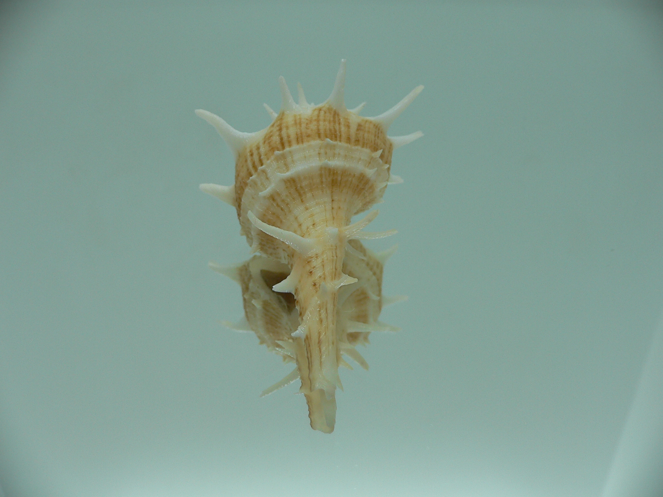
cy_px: 248
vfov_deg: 40.7
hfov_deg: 52.6
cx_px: 332
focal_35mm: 35
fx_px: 670
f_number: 2.8
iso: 80
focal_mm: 4.6
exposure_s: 1/80
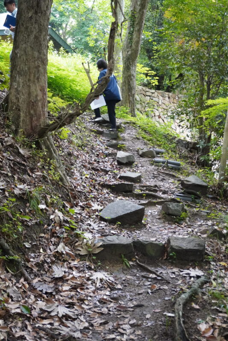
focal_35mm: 48
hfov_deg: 28.1
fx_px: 456
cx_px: 114
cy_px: 170
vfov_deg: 41.1
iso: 4000
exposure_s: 1/160
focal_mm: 32
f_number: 5
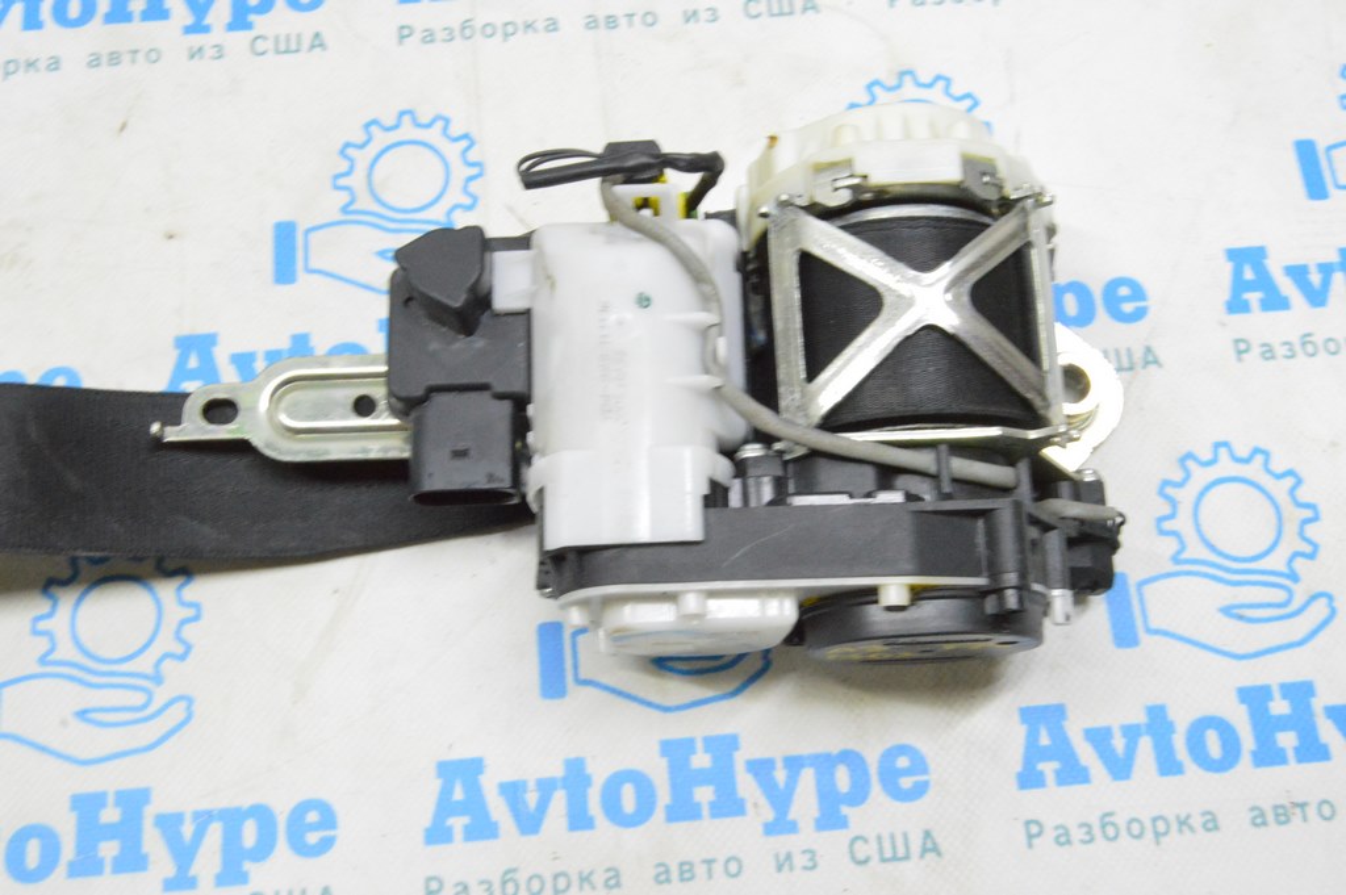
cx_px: 673
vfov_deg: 34.2
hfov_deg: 49.6
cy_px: 448
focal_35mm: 39
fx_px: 1457
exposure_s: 1/15
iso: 6400
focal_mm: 26
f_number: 20
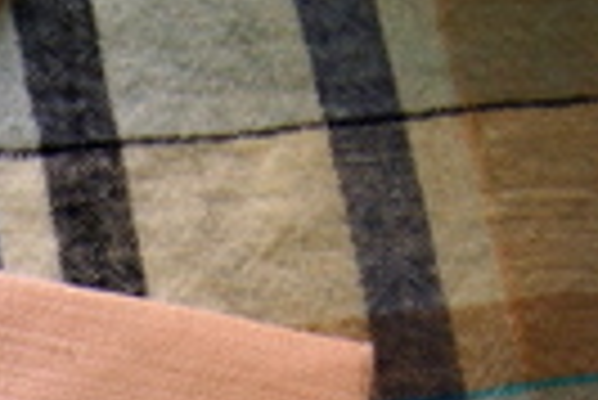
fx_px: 2694
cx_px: -216
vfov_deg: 8.1
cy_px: 820
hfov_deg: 12.2
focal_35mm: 162
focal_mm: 24
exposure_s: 1/100
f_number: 5
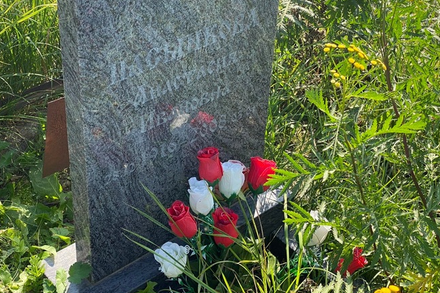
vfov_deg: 20.5
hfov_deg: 30.5
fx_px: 806
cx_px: 185
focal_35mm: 66
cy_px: 101
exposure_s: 1/393
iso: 20
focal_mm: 6
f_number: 2
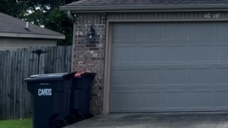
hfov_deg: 18.9
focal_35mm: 98
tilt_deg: +7.5
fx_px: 592
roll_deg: -0.9
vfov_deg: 12.1
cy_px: -26
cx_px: 353
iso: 50
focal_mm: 5.1
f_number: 1.6
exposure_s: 1/5076
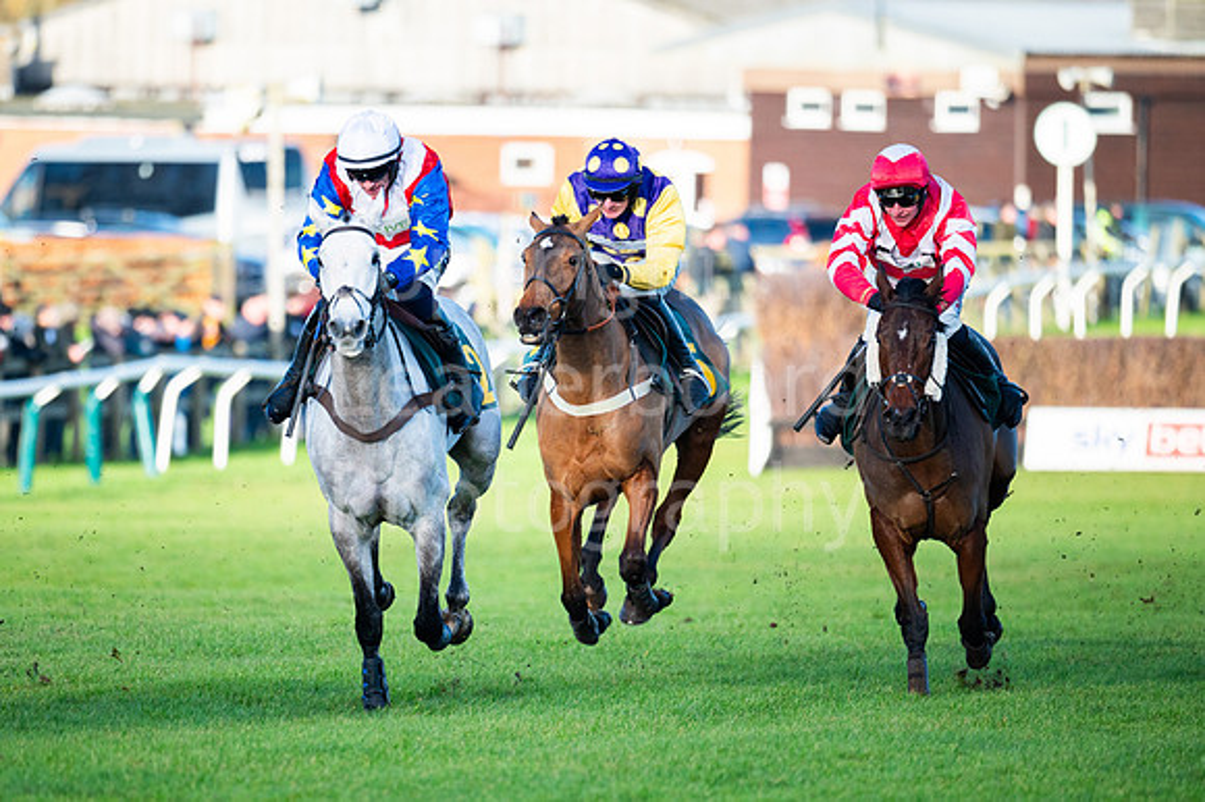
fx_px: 16113
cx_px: 549
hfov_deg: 4.3
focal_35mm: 482
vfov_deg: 2.9
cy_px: 474
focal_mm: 400
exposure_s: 1/3200
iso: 800
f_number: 4.5
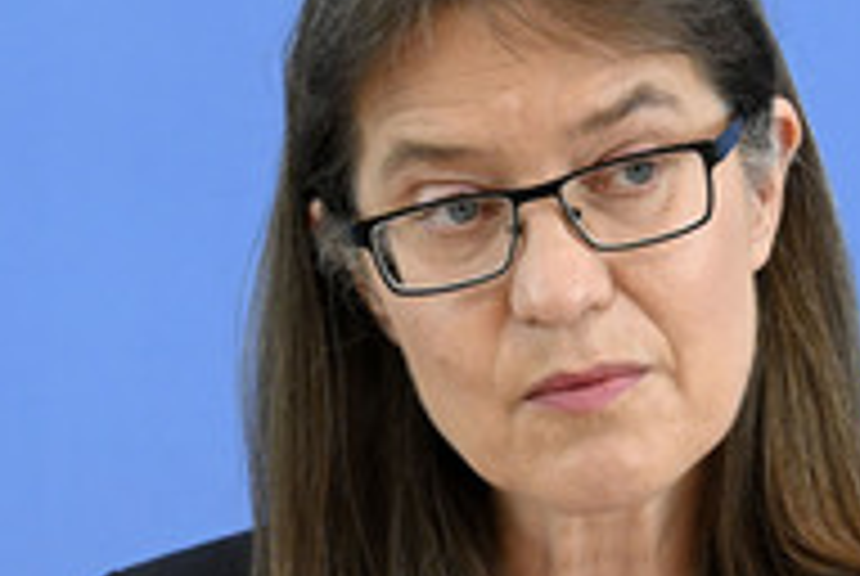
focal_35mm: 259
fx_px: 6197
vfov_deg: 5.3
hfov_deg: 7.9
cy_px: 446
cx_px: 610
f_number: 7.1
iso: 5000
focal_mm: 110
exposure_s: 1/800
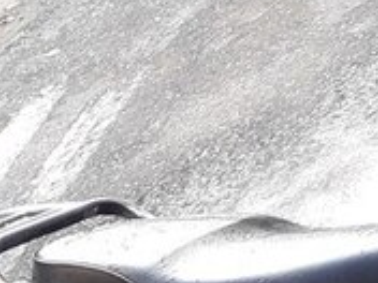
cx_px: 692
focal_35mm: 101
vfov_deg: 14.2
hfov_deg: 16.2
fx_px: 1103
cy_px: 342
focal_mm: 3.6
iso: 40
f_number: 1.9
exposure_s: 1/160
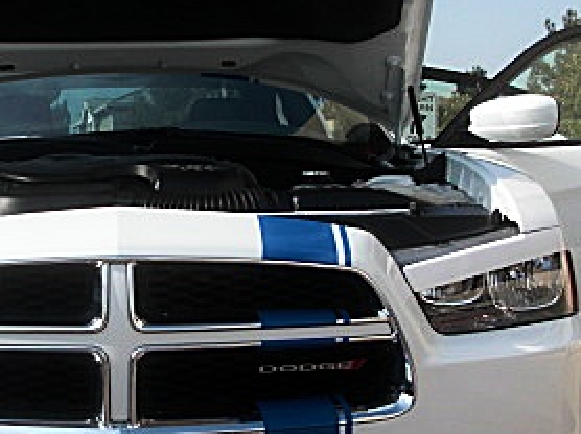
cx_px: 100
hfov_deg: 23.2
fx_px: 1392
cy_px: 221
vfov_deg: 17.8
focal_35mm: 83
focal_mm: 6.3
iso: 50
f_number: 2.8
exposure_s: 1/800
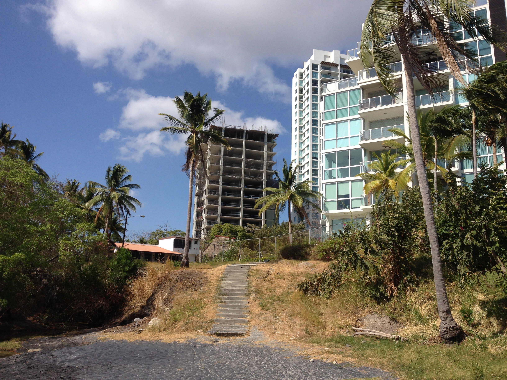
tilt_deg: +10.3
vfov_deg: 40.7
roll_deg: -1.9
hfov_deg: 52.6
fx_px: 513
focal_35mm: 35
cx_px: 254
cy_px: 190
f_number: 2.4
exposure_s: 1/2304
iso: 50
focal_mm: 4.28
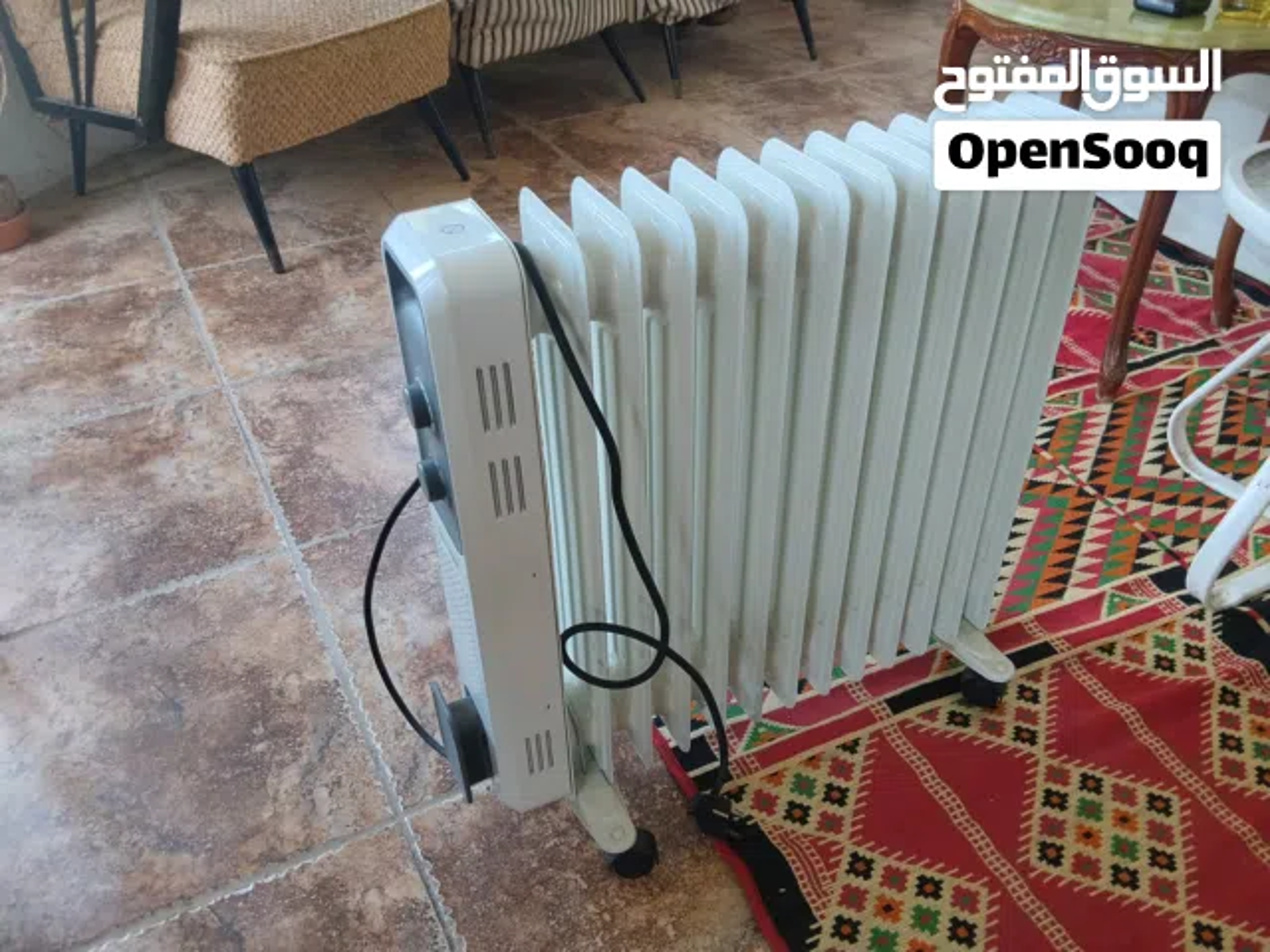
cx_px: 635
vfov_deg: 48.2
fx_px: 1064
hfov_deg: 61.7
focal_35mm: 29
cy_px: 476
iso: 100
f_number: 1.8
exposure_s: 1/33.3
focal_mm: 3.96
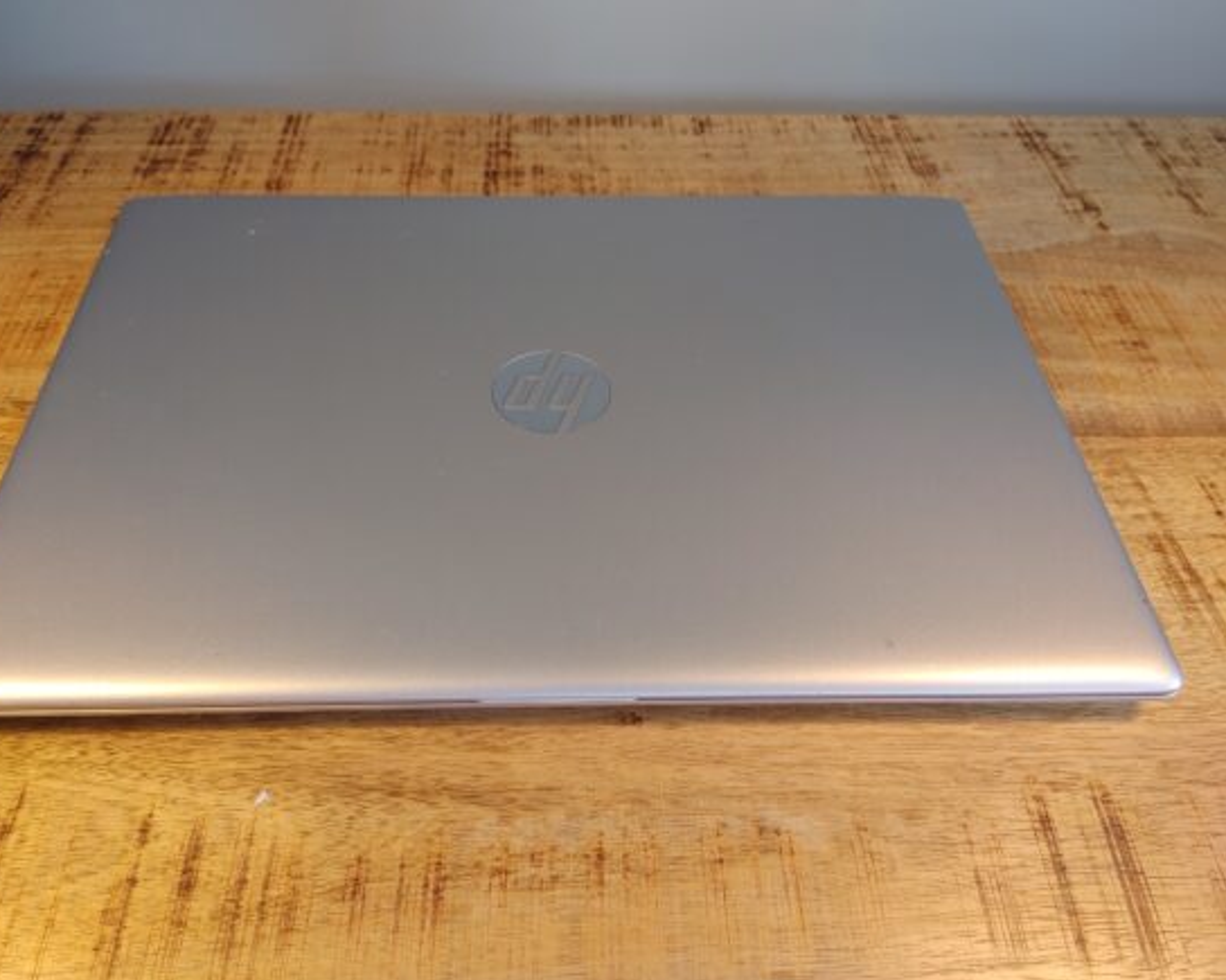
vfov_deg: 51.5
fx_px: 1016
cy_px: 496
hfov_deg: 62.2
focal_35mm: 28
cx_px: 570
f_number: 1.8
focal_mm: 4.81
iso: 100
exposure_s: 1/100
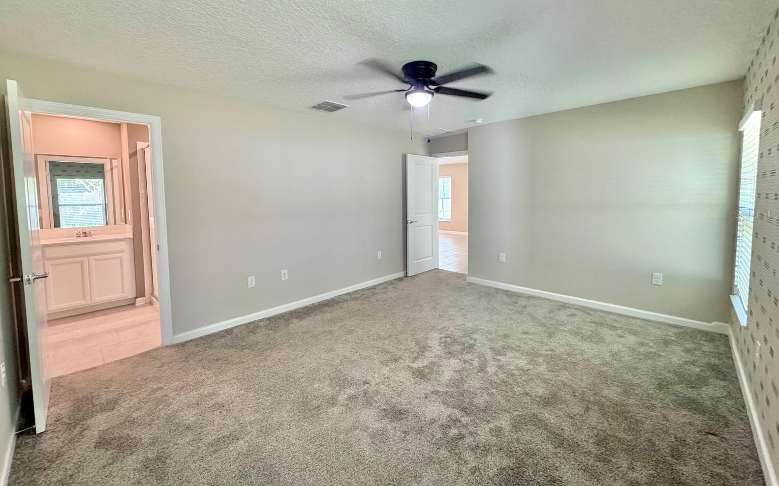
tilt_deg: -3.3
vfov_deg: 74.5
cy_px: 214
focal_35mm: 15
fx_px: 318
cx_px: 387
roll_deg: +0.5
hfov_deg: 101.5
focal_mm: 2.22
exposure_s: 1/60
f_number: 2.2
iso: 400
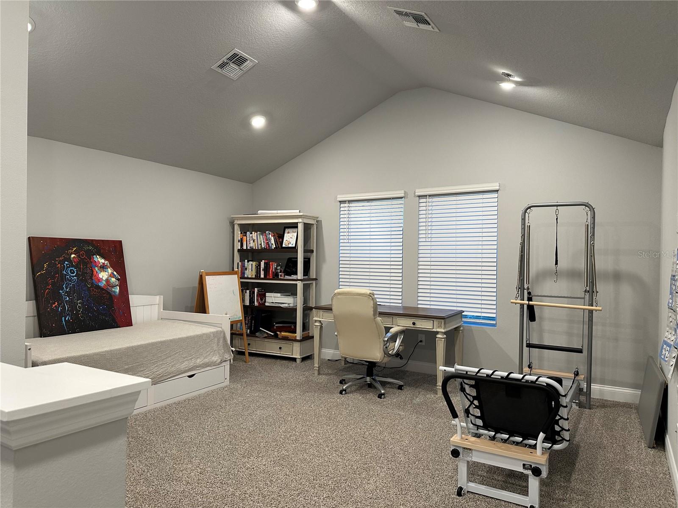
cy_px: 254
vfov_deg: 56.8
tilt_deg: +0.5
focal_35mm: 24
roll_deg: -1.3
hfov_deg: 71.6
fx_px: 470
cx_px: 339
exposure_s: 1/60
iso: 160
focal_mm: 6.86
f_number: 1.78
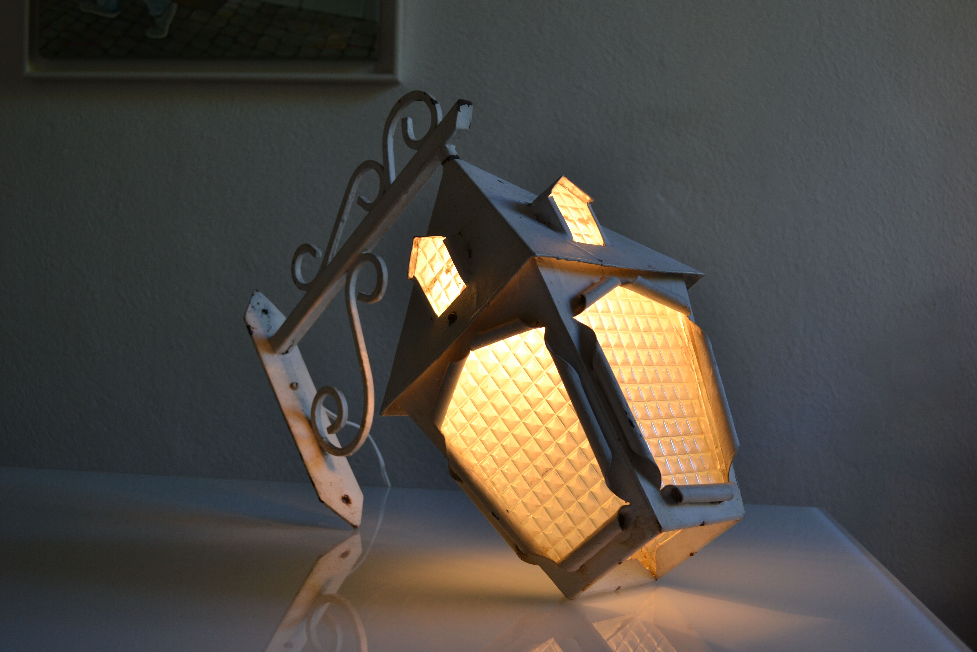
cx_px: 488
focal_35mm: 42
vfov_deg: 31.9
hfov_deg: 46.4
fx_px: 1140
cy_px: 326
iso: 400
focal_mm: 28
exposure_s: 1/125
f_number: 5.6
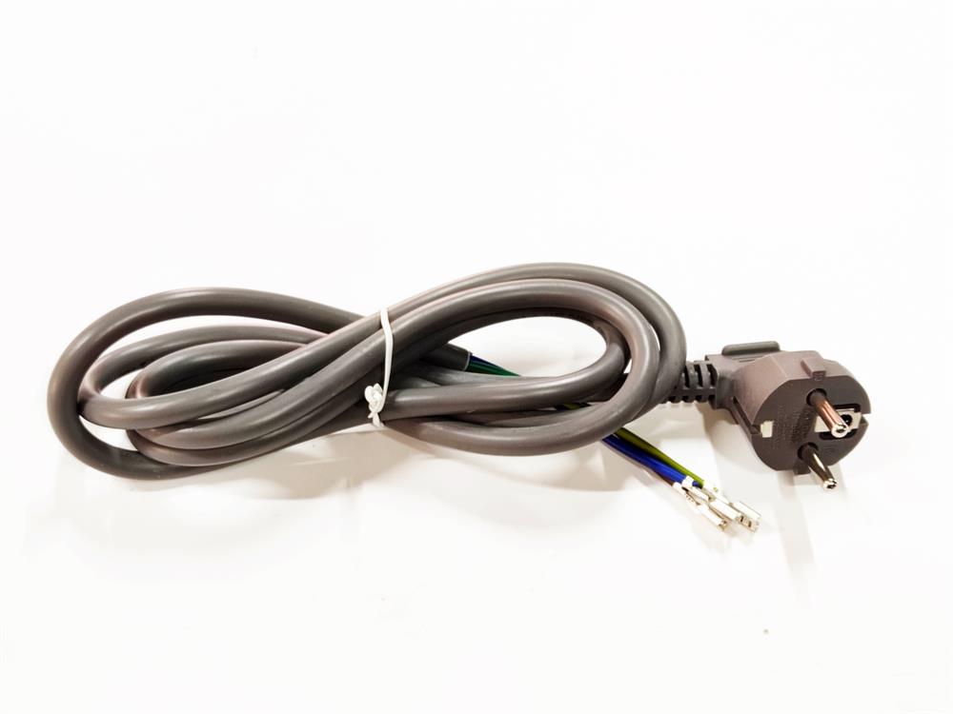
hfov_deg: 67.3
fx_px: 716
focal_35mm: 26
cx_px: 476
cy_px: 357
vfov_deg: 53.1
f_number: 1.79
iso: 199
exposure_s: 1/33
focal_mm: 4.74
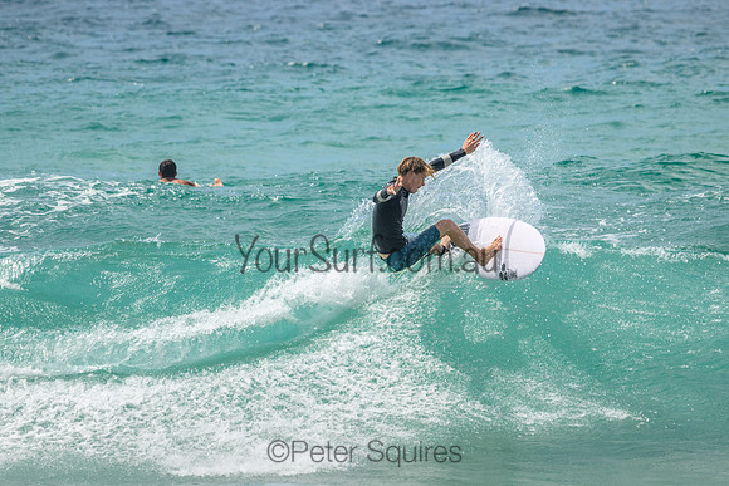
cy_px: 192
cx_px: 355
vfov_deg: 2.5
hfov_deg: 3.7
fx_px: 11275
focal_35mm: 557
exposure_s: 1/2000
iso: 800
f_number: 11
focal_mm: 460
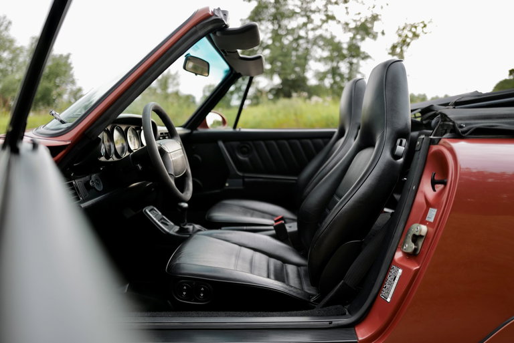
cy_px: 172
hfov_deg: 65.4
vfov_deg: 46.5
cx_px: 257
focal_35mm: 28
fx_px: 400
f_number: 1.7
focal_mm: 28
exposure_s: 1/50
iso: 100
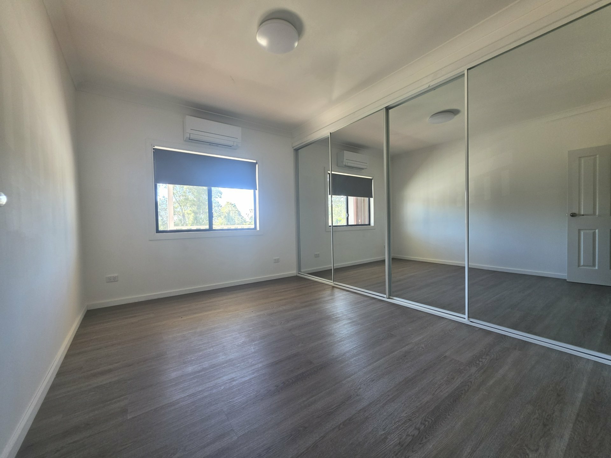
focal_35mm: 13
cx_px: 306
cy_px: 229
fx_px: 229
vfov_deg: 89.9
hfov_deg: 106.2
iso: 80
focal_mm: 2.2
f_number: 1.9
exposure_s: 1/120
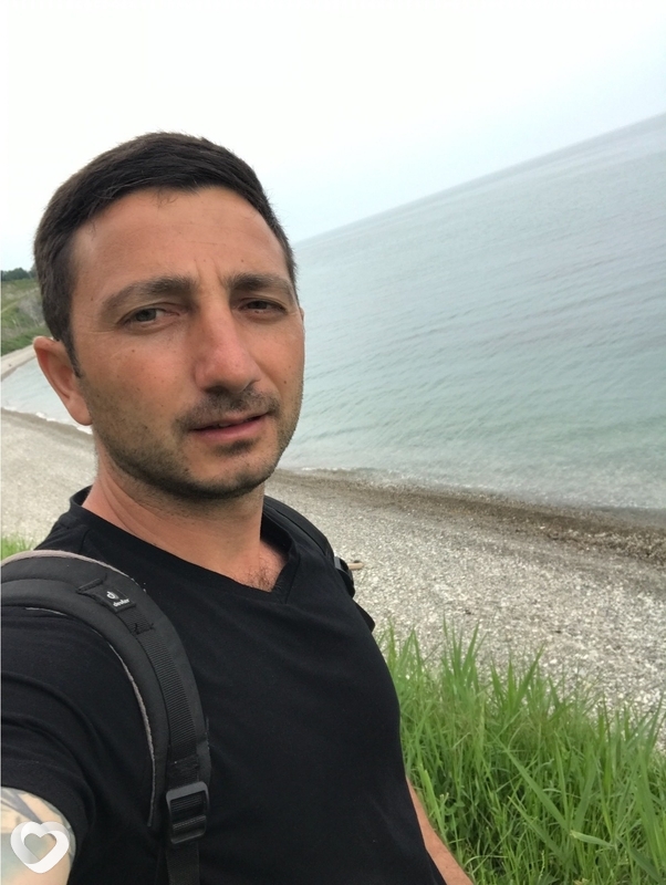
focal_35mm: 32
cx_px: 333
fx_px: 819
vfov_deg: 56.8
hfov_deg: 44.2
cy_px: 442
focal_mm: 2.87
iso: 25
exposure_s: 1/192
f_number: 2.2
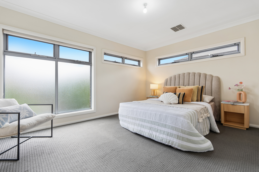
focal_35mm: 16
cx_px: 130
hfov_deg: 96.7
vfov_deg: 73.7
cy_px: 86
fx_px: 115
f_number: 7.1
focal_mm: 16
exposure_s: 1/20
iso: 100
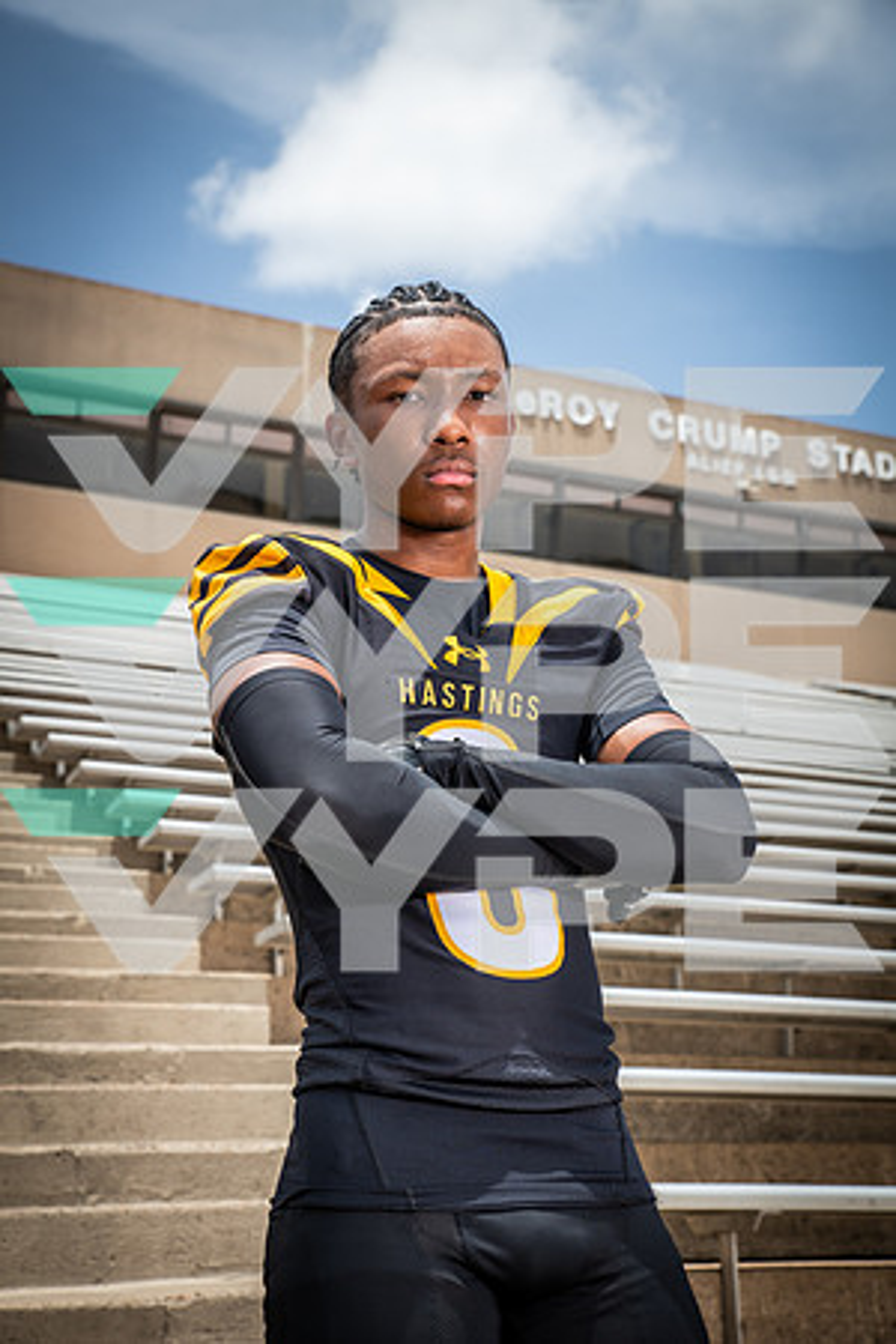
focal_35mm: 50
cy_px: 672
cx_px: 448
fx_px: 1867
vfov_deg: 39.6
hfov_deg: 27.0
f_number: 7.1
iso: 100
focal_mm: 50
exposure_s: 1/500
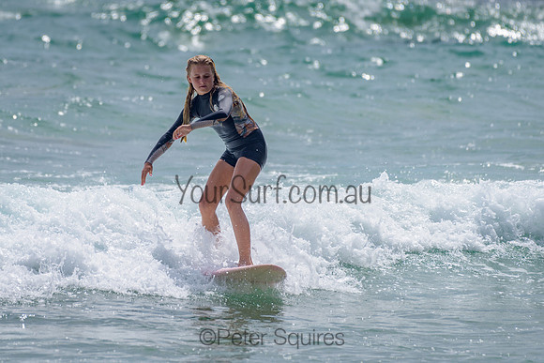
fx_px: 9259
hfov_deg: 3.4
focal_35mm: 613
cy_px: 141
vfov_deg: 2.2
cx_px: 211
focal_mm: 500
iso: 80
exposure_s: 1/2000
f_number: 5.6
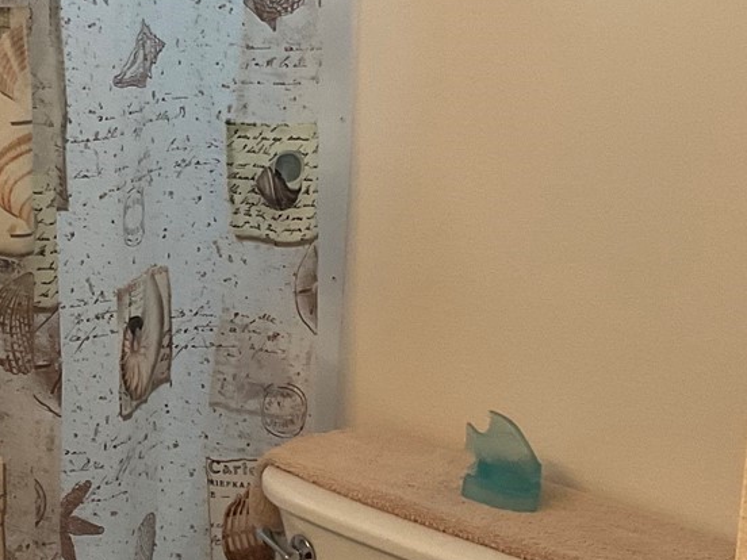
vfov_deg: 17.6
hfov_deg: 23.2
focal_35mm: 84
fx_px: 1813
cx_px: 249
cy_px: 275
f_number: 1.8
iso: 100
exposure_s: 1/60
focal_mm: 3
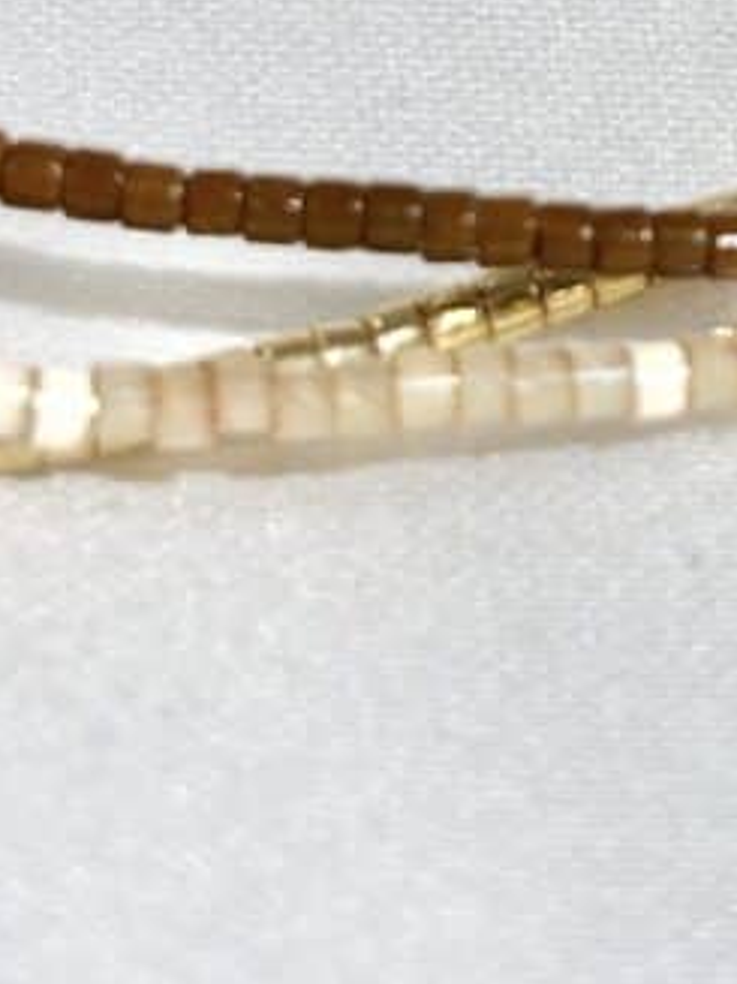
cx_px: 981
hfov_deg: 8.9
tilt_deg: -42.1
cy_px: -217
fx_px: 4630
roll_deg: +8.7
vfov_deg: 11.9
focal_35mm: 163
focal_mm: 5.96
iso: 32
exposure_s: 1/284
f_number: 1.6
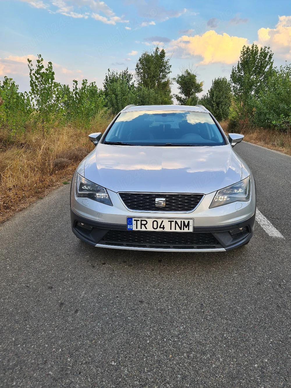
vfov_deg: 67.3
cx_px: 146
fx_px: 291
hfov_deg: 53.1
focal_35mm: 26
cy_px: 194
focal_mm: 5.4
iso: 50
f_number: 1.8
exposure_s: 1/400
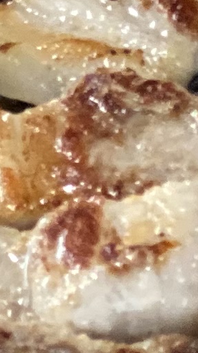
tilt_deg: -37.4
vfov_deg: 4.8
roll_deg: +18.6
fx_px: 4194
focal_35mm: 449
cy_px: -96
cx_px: -865
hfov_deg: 2.6
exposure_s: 1/40
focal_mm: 6
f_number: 2
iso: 250
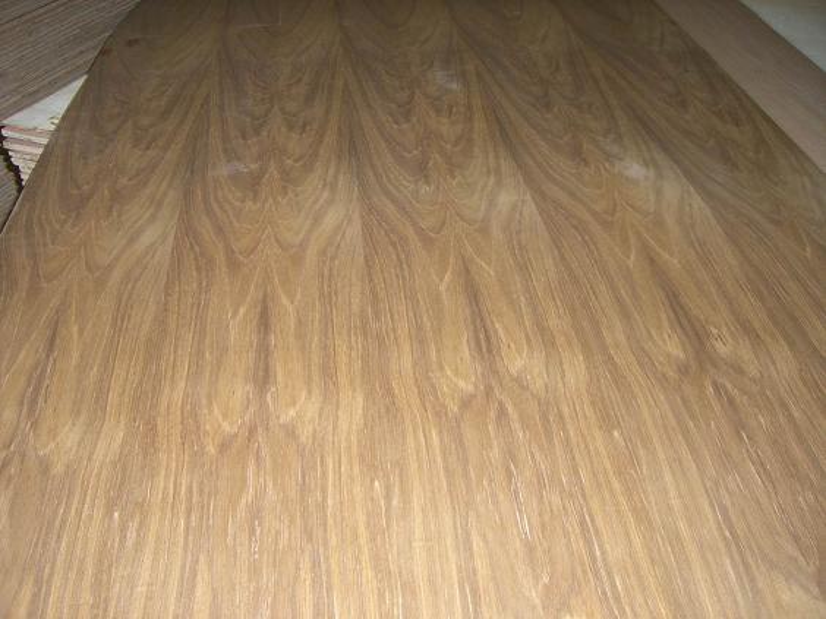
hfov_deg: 49.0
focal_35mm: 38
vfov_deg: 37.7
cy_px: 310
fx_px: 907
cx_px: 413
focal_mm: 6.2
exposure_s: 1/60
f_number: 2.7
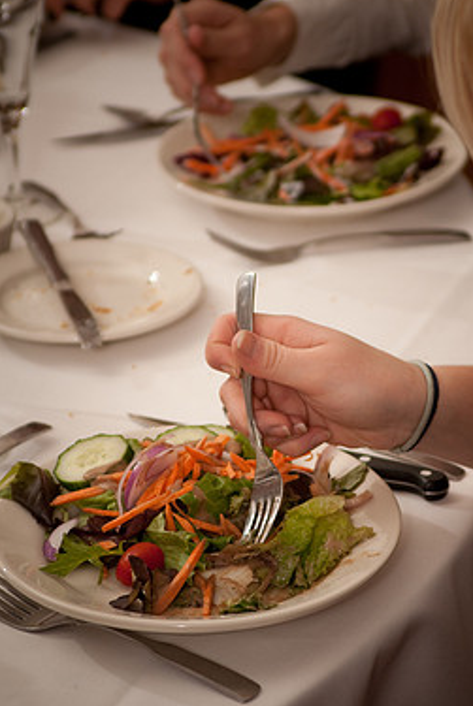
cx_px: 280
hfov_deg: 9.6
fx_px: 2830
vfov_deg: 14.2
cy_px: 395
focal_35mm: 144
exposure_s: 1/100
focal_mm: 80
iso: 200
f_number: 4.5
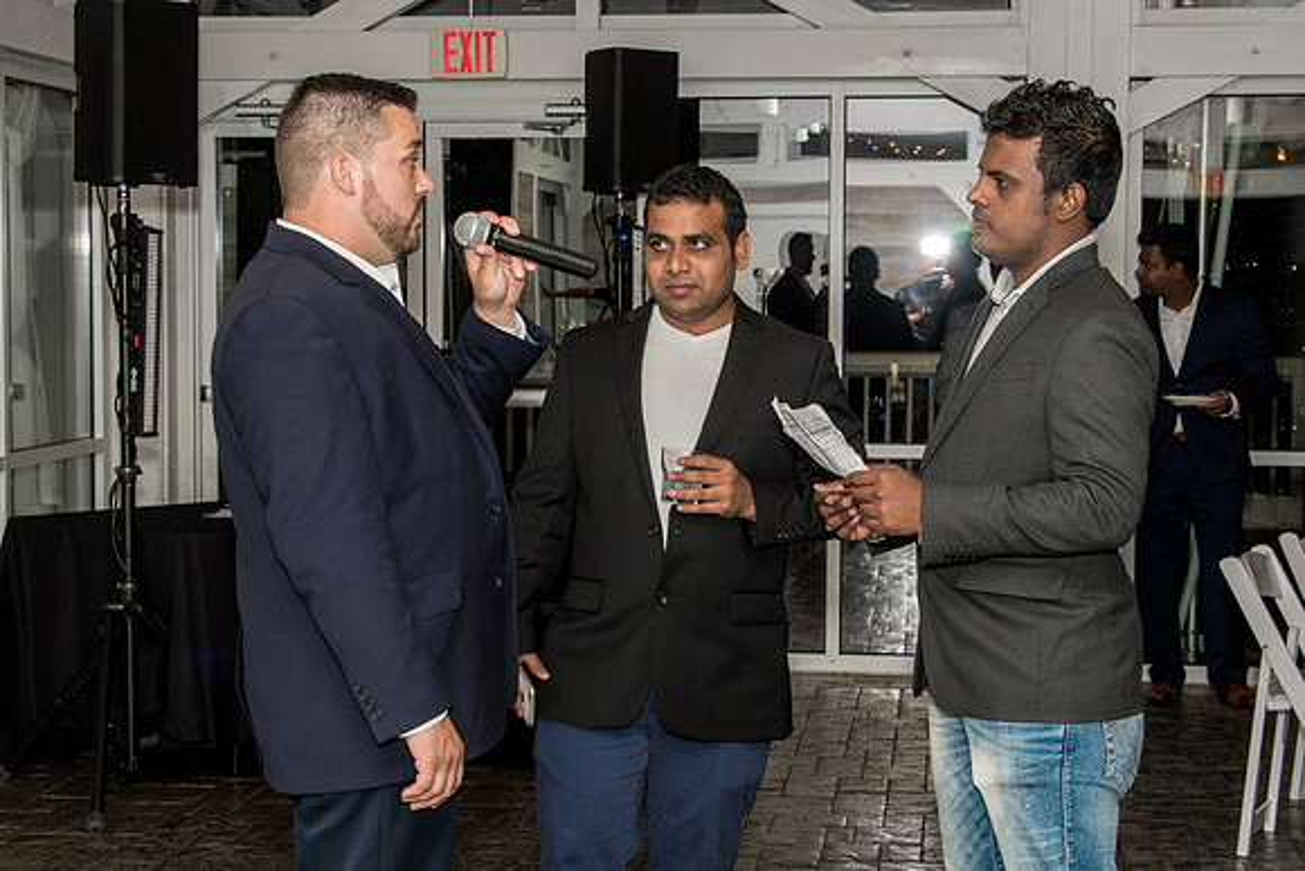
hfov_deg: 28.4
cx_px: 606
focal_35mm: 71
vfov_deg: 19.2
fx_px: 2579
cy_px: 446
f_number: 6.3
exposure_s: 1/160
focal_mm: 44
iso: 400
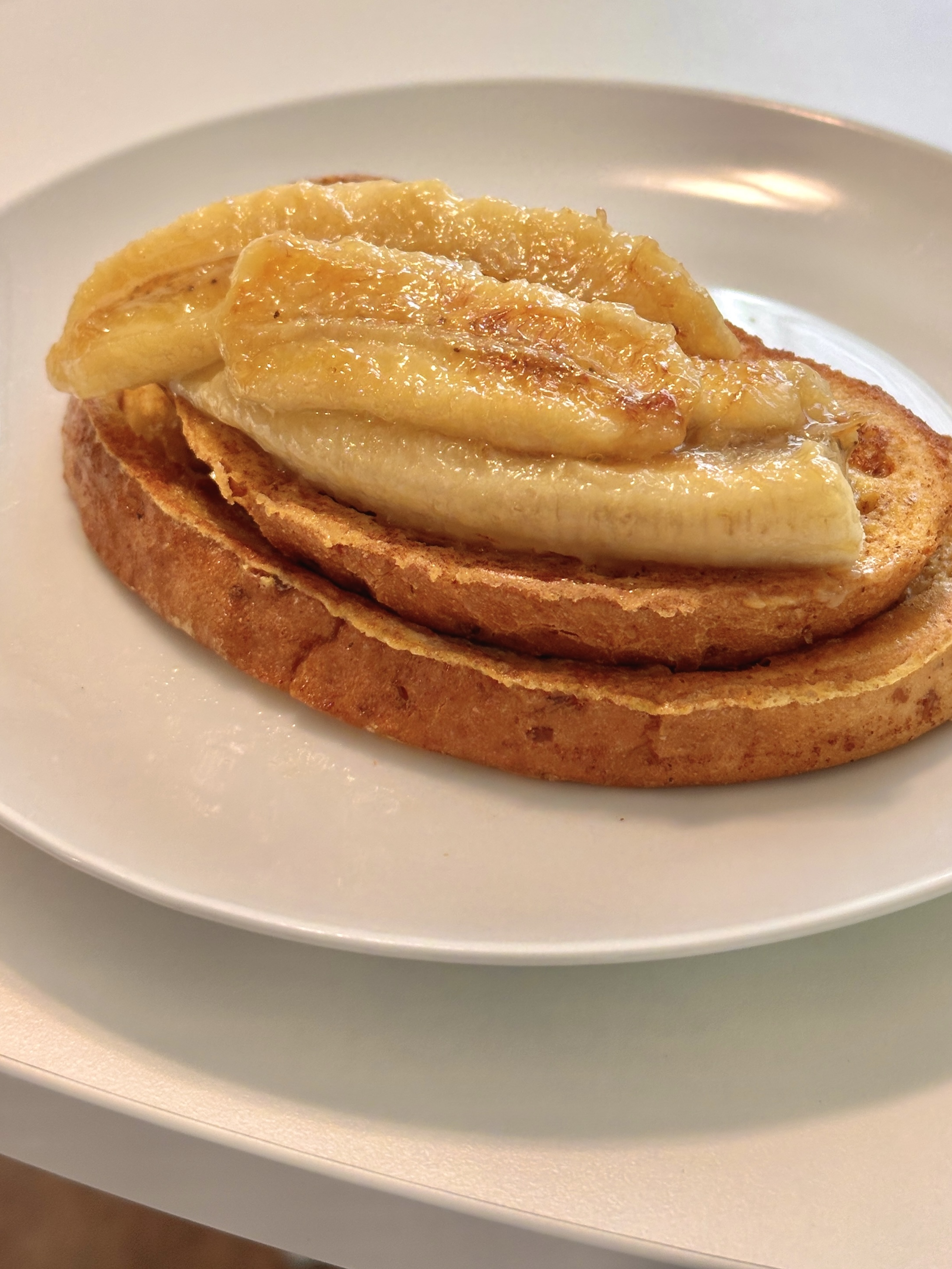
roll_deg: +0.0
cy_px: 496
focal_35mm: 60
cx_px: 523
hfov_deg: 24.4
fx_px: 2200
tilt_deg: -37.1
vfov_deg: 32.1
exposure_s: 1/120
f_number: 1.78
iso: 100
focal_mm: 6.86
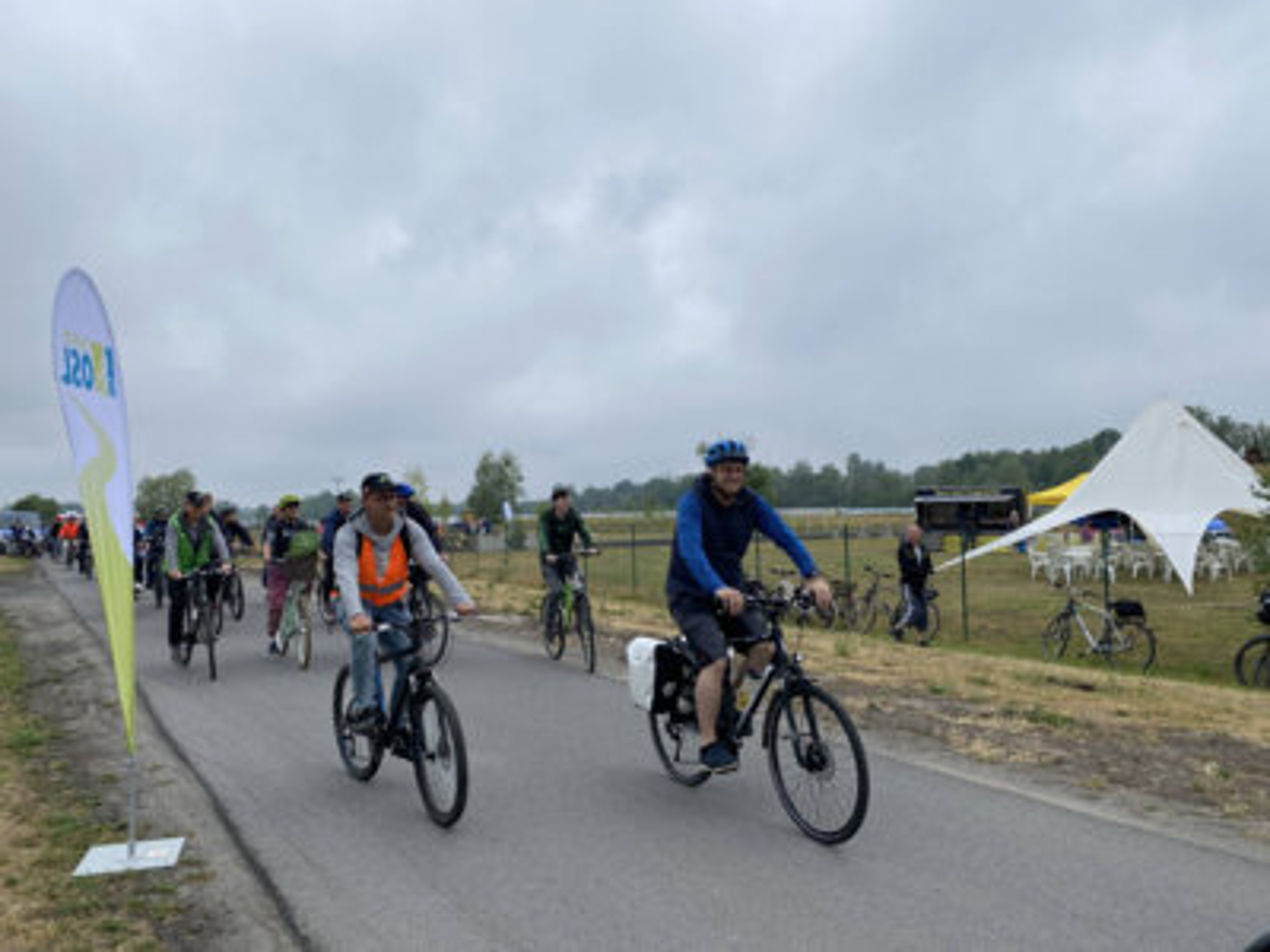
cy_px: 476
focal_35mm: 26
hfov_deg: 67.3
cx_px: 635
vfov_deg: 53.1
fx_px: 954
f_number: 1.8
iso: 32
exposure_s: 1/2028
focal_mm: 4.2
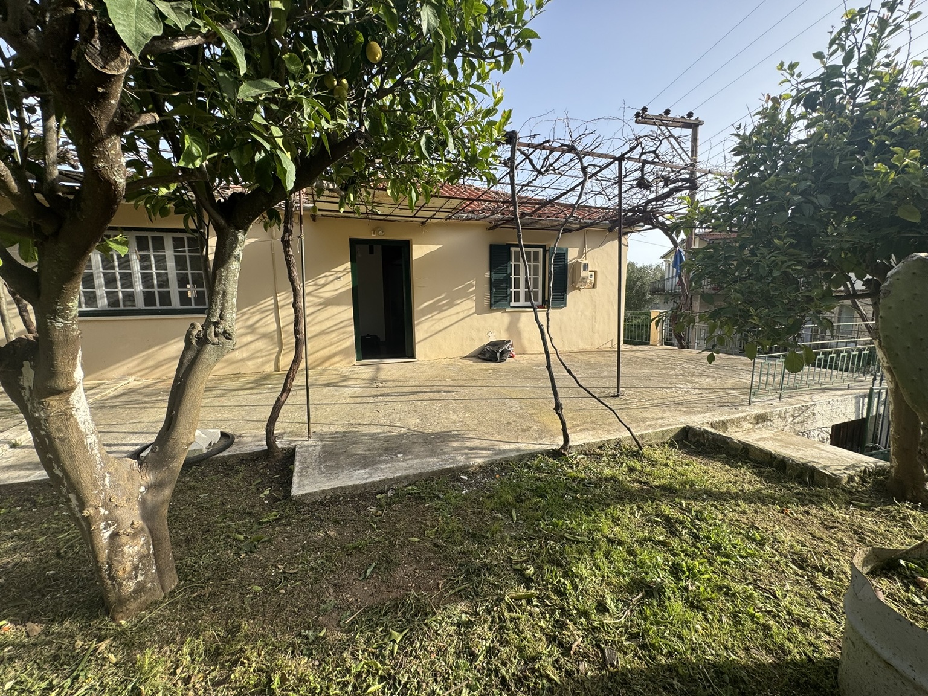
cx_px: 464
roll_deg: +0.1
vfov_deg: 85.7
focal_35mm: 14
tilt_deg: -6.3
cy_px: 348
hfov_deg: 102.1
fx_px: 375
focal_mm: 2.22
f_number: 2.2
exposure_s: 1/944
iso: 50
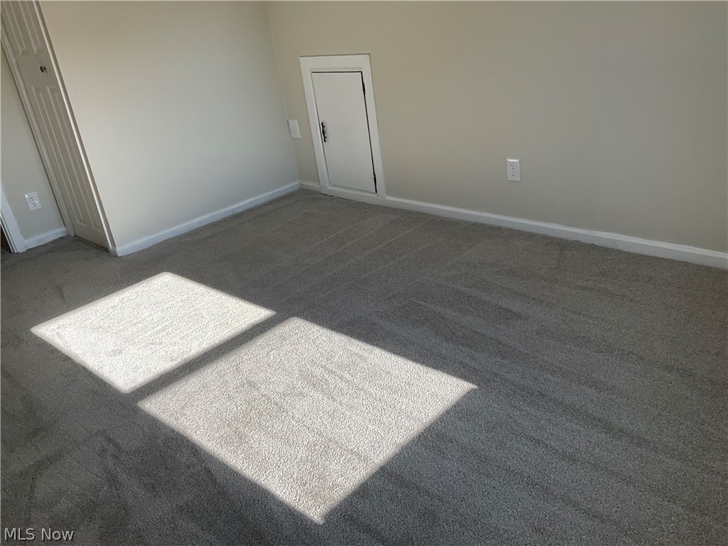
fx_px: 610
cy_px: 273
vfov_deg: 48.2
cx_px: 364
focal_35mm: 29
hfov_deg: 61.7
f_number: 1.8
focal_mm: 3
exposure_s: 1/344
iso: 16
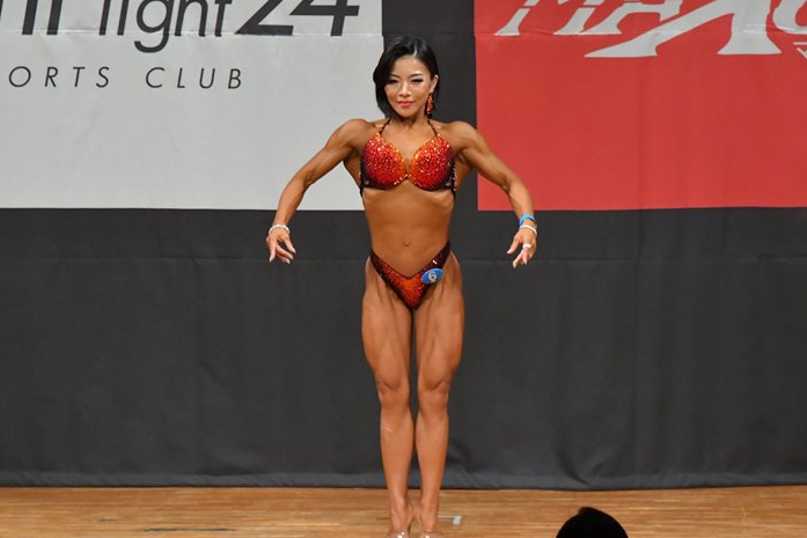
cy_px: 296
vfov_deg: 3.9
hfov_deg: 5.9
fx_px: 7847
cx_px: 399
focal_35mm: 350
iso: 7200
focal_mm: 210
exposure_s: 1/400
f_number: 5.6
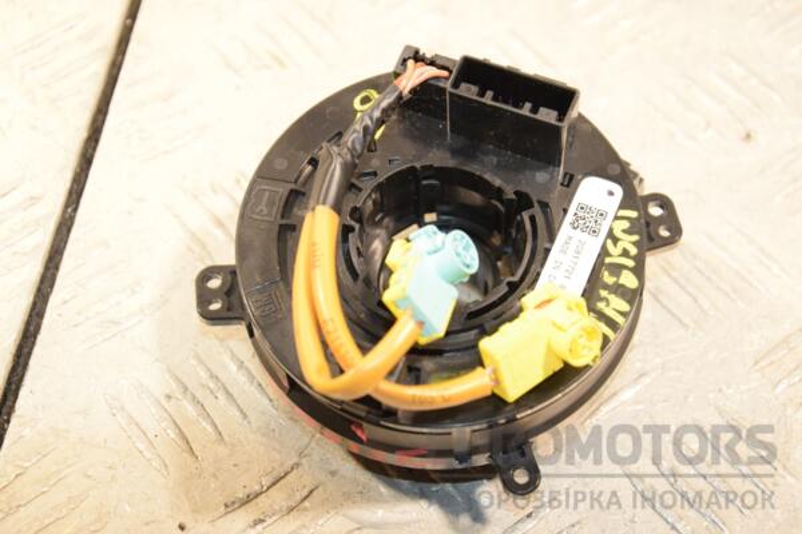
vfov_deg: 18.2
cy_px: 267
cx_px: 401
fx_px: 1671
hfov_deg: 27.0
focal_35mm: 75
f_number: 5.6
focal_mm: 50
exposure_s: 1/200
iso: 1600
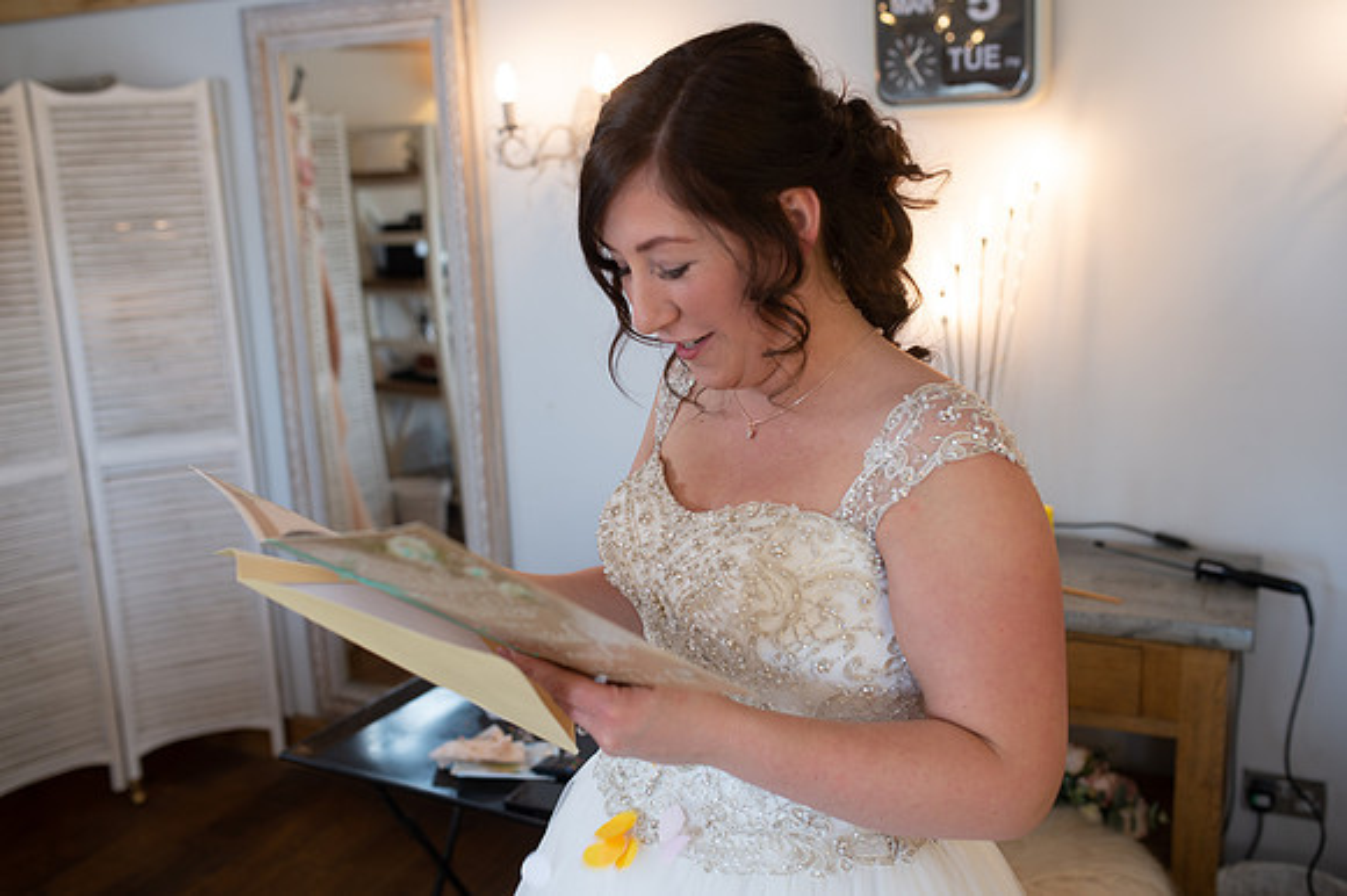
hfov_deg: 54.5
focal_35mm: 35
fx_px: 1309
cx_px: 674
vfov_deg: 37.8
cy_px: 448
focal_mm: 35
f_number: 3.2
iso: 250
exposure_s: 1/100
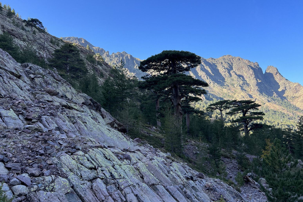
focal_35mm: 28
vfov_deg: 46.4
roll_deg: +1.4
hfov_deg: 65.5
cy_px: 95
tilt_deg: +7.6
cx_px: 150
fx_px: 236
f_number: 1.5
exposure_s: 1/1079
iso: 50
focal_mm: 5.7
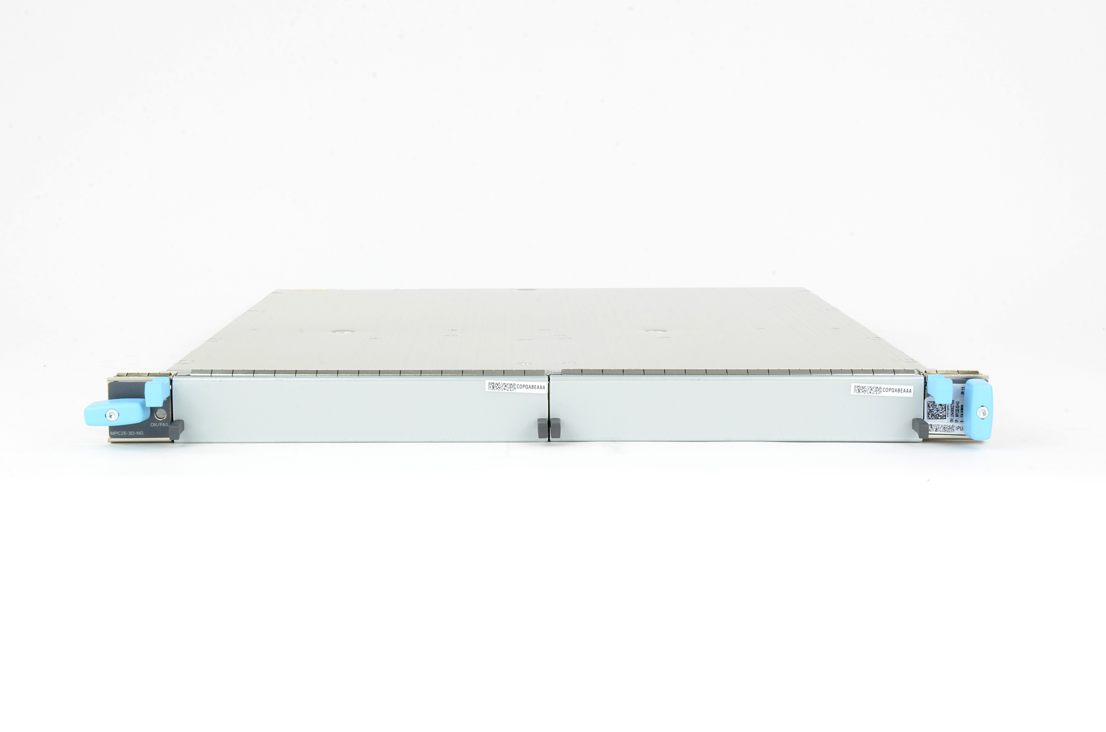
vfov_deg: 18.1
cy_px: 366
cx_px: 553
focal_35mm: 75
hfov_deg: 27.0
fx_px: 2299
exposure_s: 1/1.3
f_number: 25
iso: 100
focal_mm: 50
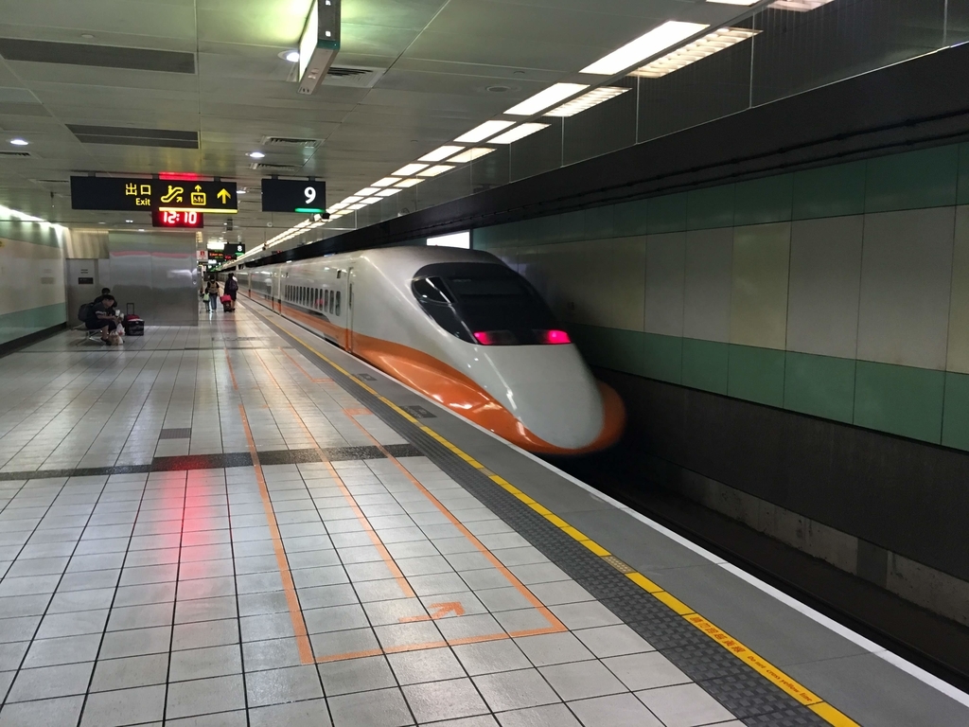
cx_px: 484
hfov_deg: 61.7
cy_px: 364
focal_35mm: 29
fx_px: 812
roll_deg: -0.2
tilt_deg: -4.7
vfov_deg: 48.2
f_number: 2.2
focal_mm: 4.15
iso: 64
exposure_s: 1/15
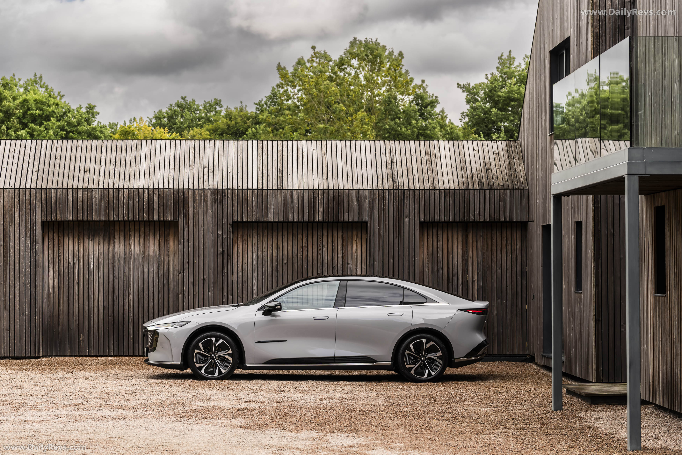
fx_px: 1724
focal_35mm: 91
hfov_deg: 22.4
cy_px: 228
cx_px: 341
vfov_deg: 15.0
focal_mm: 91
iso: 64
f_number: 5
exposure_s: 1/250
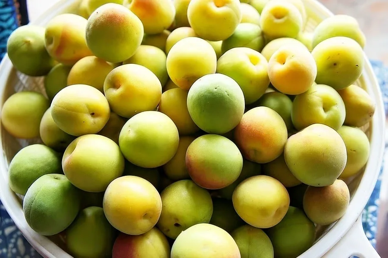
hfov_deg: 53.2
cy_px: 129
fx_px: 388
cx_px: 194
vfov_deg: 36.8
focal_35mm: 36
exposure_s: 1/250
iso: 1250
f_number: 4
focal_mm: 24
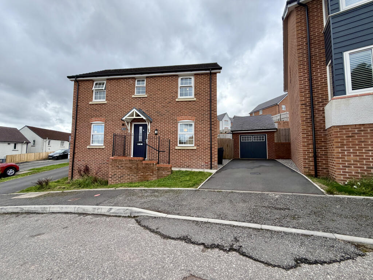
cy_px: 140
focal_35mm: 14
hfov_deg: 102.1
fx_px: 151
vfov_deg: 85.7
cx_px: 186
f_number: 2.2
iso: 40
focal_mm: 2.22
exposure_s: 1/502
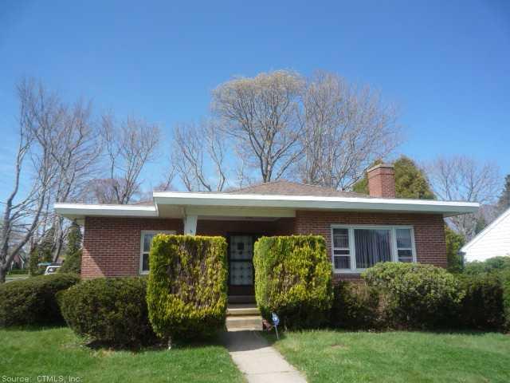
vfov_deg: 54.9
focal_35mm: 25
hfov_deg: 69.4
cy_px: 192
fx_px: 368
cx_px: 255
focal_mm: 4.4
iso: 100
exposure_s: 1/500
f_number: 4
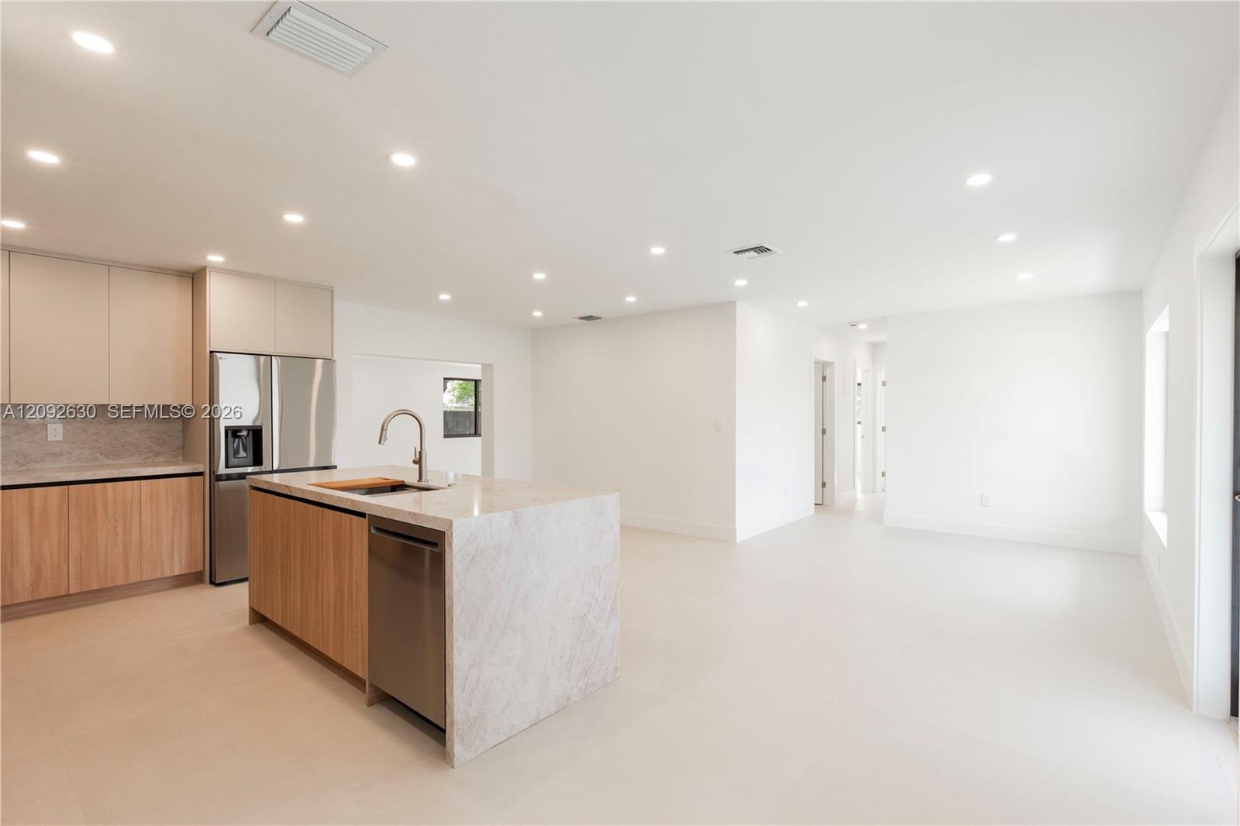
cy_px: 413
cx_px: 620
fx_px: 568
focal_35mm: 16
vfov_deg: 72.0
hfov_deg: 95.0
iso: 250
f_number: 6.3
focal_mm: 11
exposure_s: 1/20
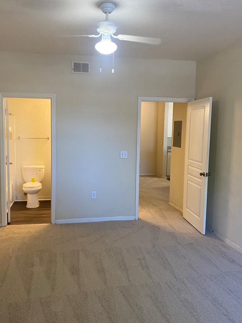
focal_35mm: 31
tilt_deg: -3.5
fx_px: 289
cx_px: 114
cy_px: 161
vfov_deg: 58.3
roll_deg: -0.2
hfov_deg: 45.4
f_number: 1.8
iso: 125
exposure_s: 1/60
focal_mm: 4.25
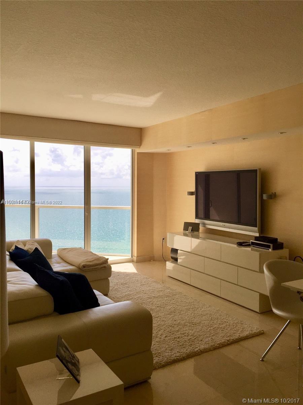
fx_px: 338
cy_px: 202
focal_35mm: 29
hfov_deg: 48.2
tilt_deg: -1.5
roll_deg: +0.2
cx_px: 152
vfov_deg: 61.7
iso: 32
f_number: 2.2
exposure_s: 1/706
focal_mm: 4.15
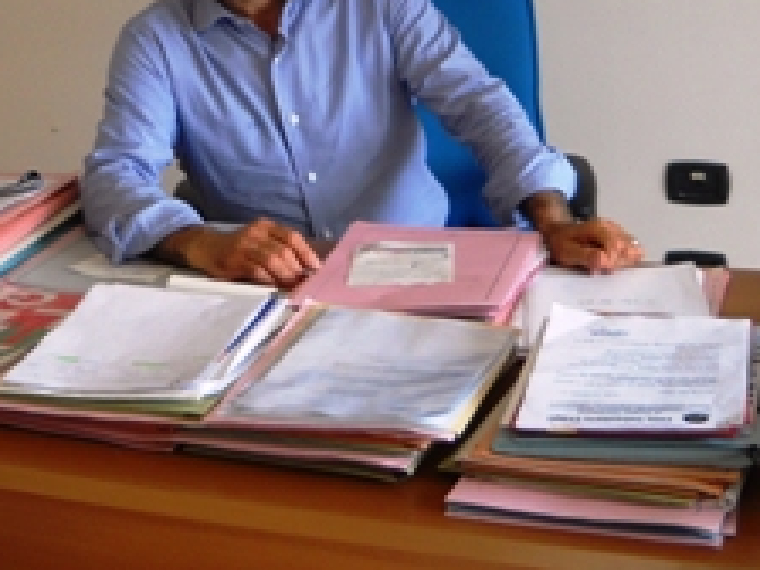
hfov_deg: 23.7
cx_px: 234
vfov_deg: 17.6
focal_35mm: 82
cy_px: 10
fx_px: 1800
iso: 109
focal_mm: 6.72
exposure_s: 1/60
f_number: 3.1
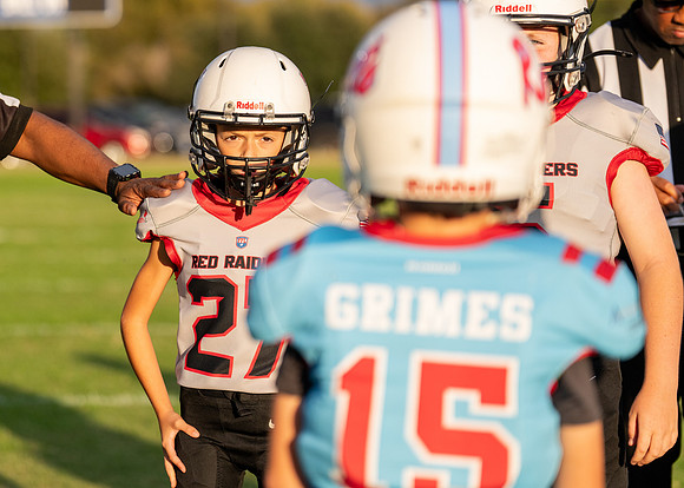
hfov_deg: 11.6
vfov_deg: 8.3
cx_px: 203
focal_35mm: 172
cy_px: 164
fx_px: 3347
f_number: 2.8
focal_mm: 115
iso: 400
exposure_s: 1/3200
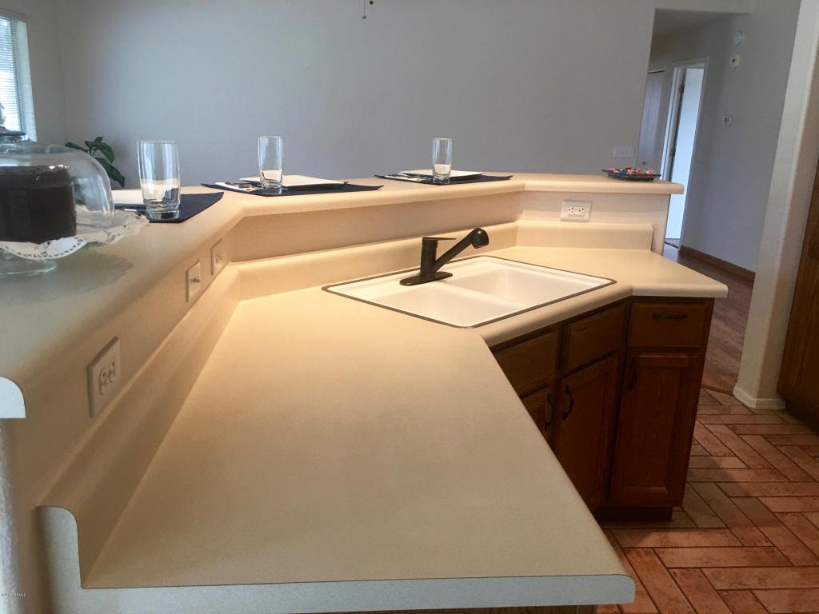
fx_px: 686
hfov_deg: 61.7
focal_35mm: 29
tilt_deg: -14.3
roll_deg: -3.3
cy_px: 307
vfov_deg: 48.2
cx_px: 410
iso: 40
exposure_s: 1/15
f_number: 2.2
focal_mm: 4.15
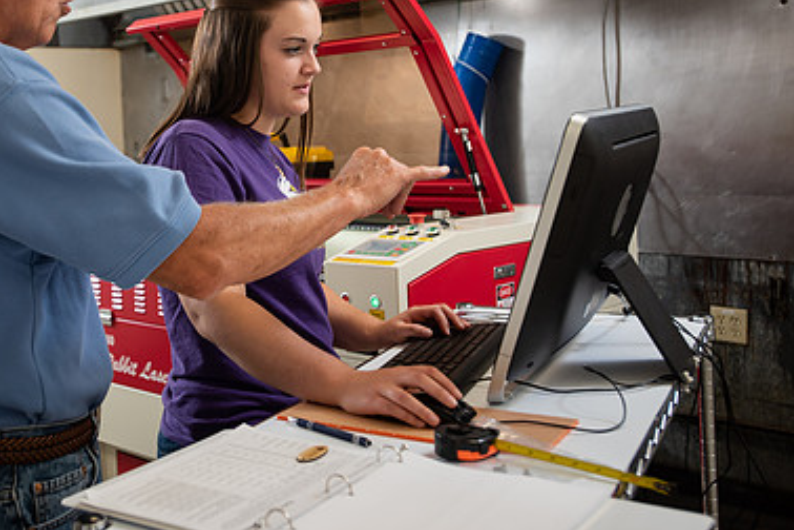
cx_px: 235
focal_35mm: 46
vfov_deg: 29.0
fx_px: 1014
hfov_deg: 41.9
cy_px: 167
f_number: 4
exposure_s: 1/200
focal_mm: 30
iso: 400
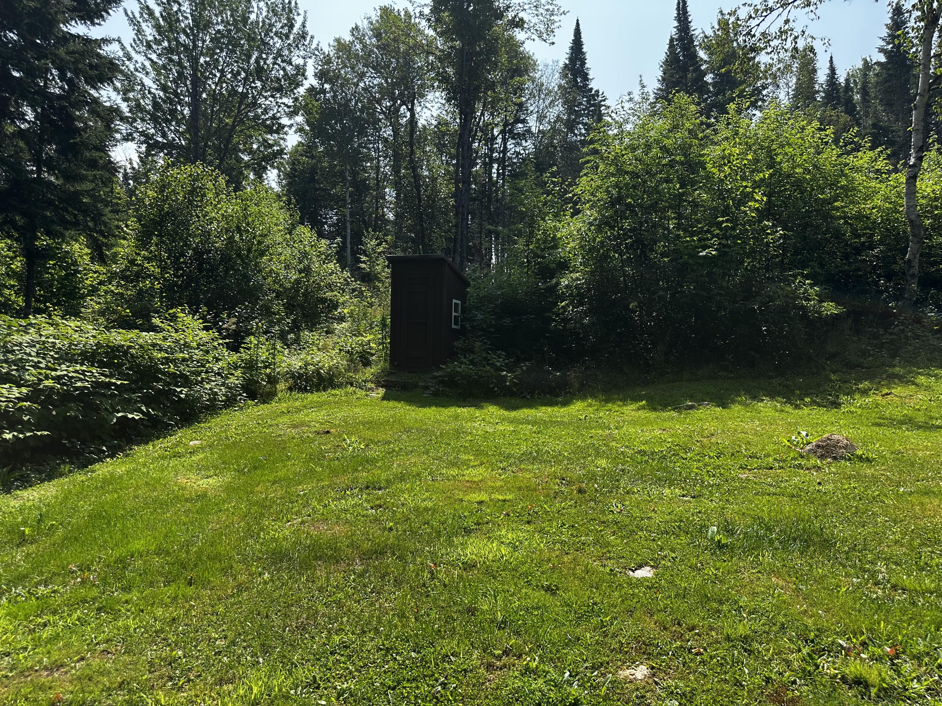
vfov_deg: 56.8
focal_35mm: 24
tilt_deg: +0.7
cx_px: 471
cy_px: 353
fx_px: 653
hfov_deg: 71.6
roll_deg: -1.3
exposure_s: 1/2203
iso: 80
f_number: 1.78
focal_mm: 6.86
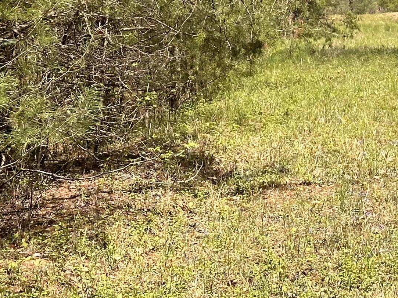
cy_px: -68
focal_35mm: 133
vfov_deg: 10.9
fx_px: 1529
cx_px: 436
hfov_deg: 14.5
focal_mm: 6.86
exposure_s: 1/2410
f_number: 1.78
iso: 64
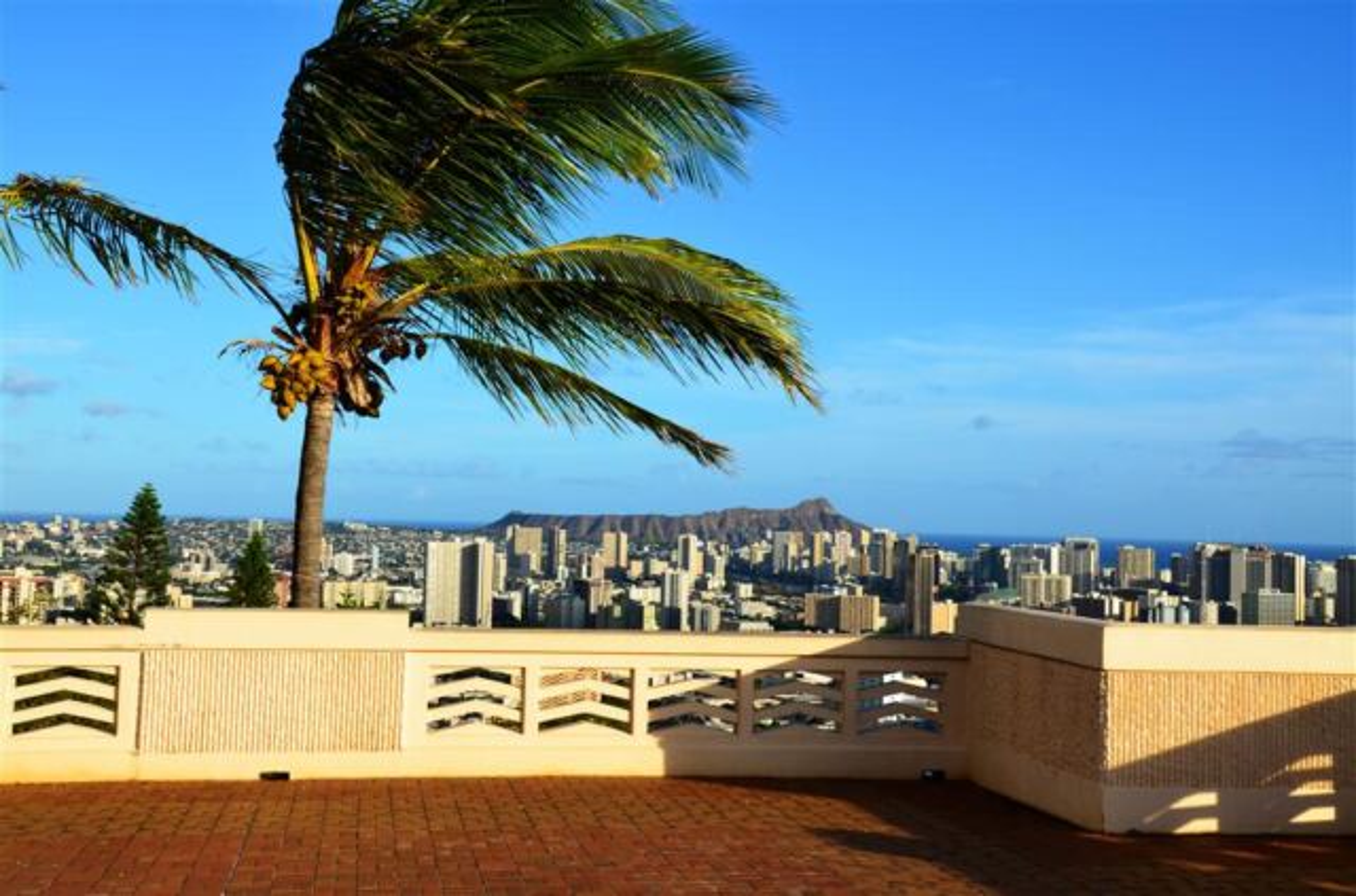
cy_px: 448
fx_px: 1634
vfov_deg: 30.7
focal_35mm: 44
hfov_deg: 45.1
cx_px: 678
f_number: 11
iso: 100
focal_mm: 29
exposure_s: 1/125
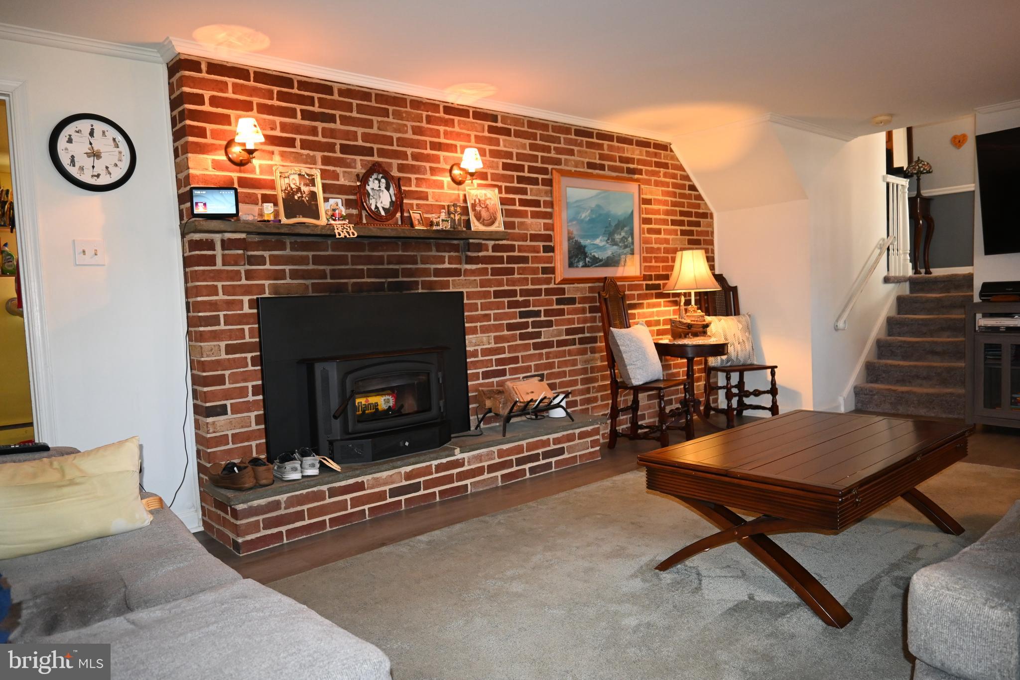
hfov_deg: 73.7
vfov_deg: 53.1
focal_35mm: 24
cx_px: 510
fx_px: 680
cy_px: 340
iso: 1250
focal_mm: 16
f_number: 3.5
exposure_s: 1/60
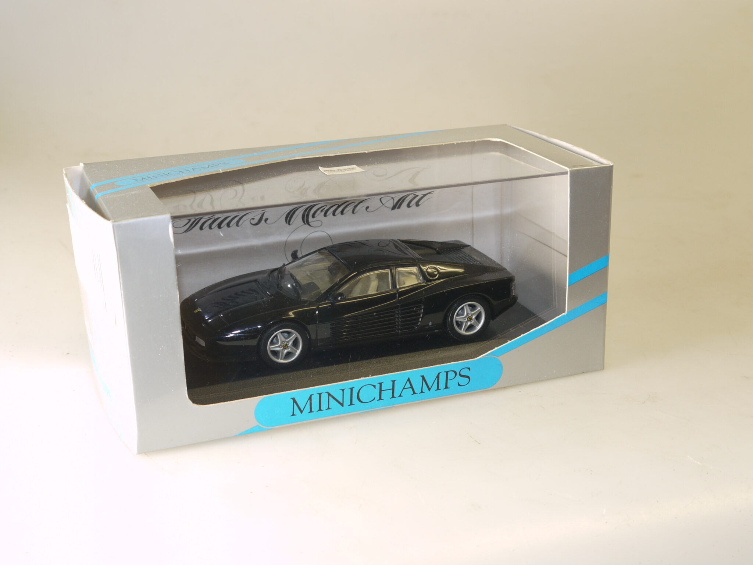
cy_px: 282
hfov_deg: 36.2
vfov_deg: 27.5
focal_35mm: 53
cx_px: 376
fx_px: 1153
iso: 100
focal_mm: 19
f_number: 5.6
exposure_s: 1/25
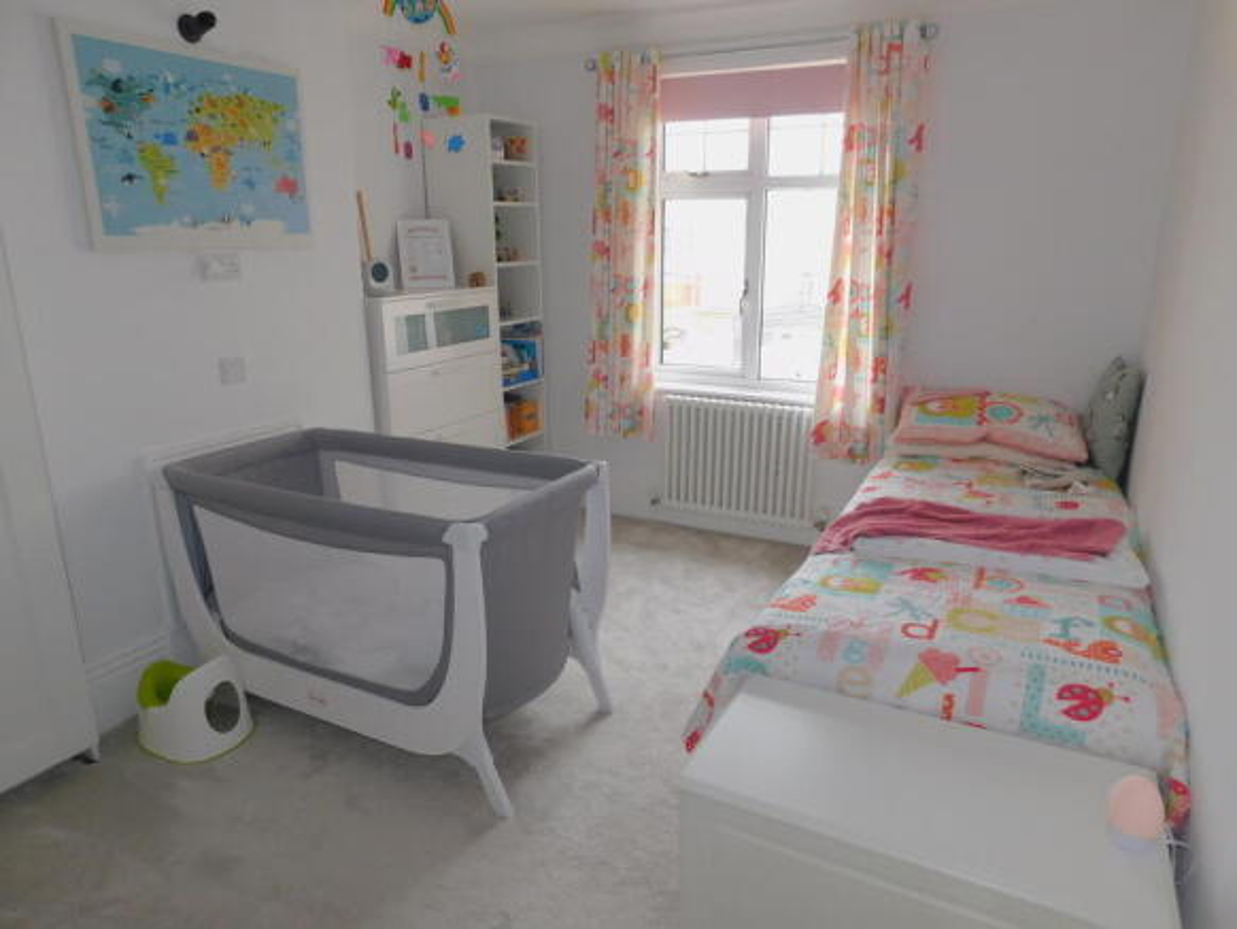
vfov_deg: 58.9
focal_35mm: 23
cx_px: 618
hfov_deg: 73.9
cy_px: 464
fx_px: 822
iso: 125
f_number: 3
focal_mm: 4
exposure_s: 1/100
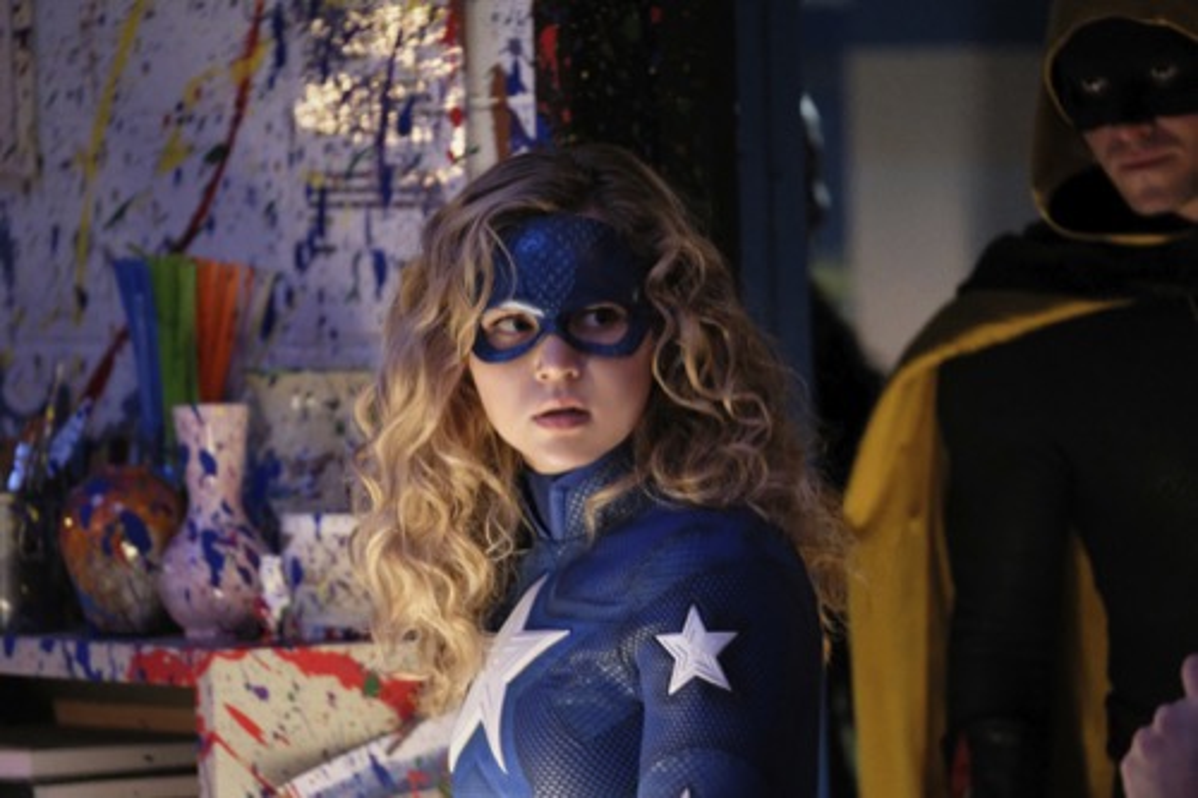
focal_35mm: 179
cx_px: 599
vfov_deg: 7.7
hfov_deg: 11.5
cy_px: 399
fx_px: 5954
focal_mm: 119.2
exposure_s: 1/125
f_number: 2.8
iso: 10000
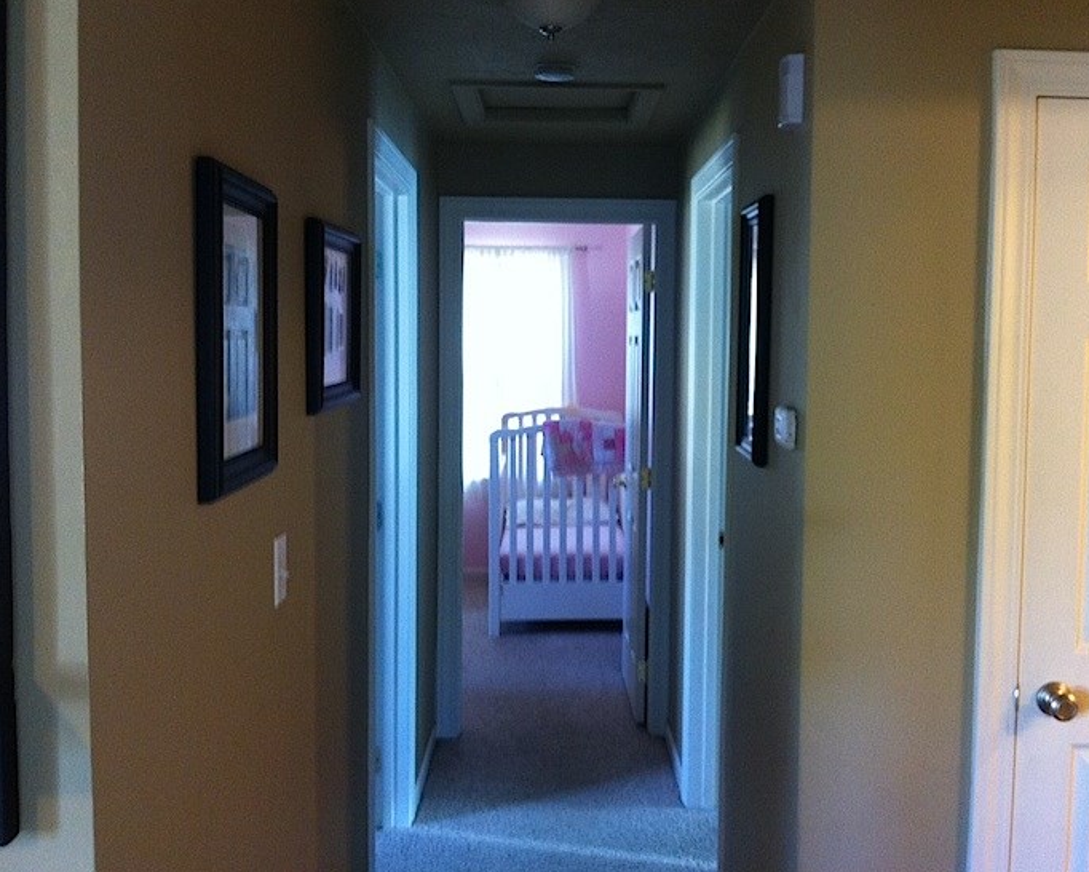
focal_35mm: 40
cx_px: 586
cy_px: 417
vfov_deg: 37.3
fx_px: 1290
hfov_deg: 45.7
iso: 200
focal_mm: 3.85
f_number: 2.8
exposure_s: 1/15
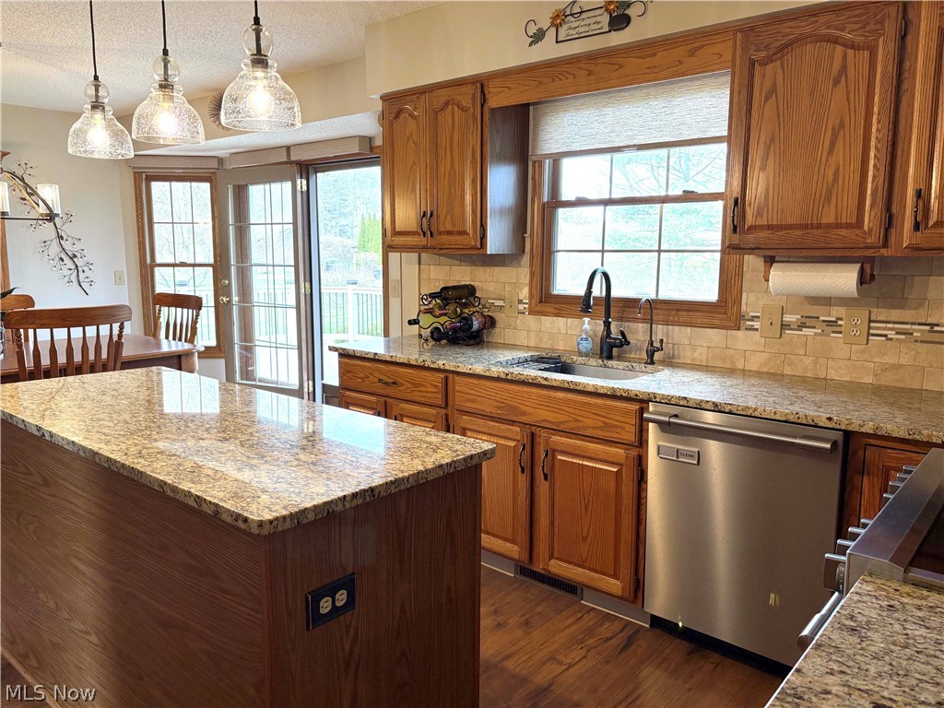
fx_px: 709
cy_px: 354
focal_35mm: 26
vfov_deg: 53.1
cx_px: 472
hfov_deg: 67.3
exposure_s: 1/120
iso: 125
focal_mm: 5.96
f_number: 1.6
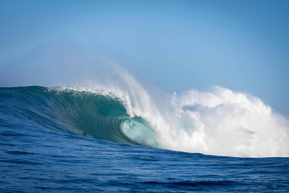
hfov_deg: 12.1
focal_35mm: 170
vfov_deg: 8.1
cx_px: 144
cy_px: 96
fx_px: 1365
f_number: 3.2
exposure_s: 1/6400
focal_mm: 170
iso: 250
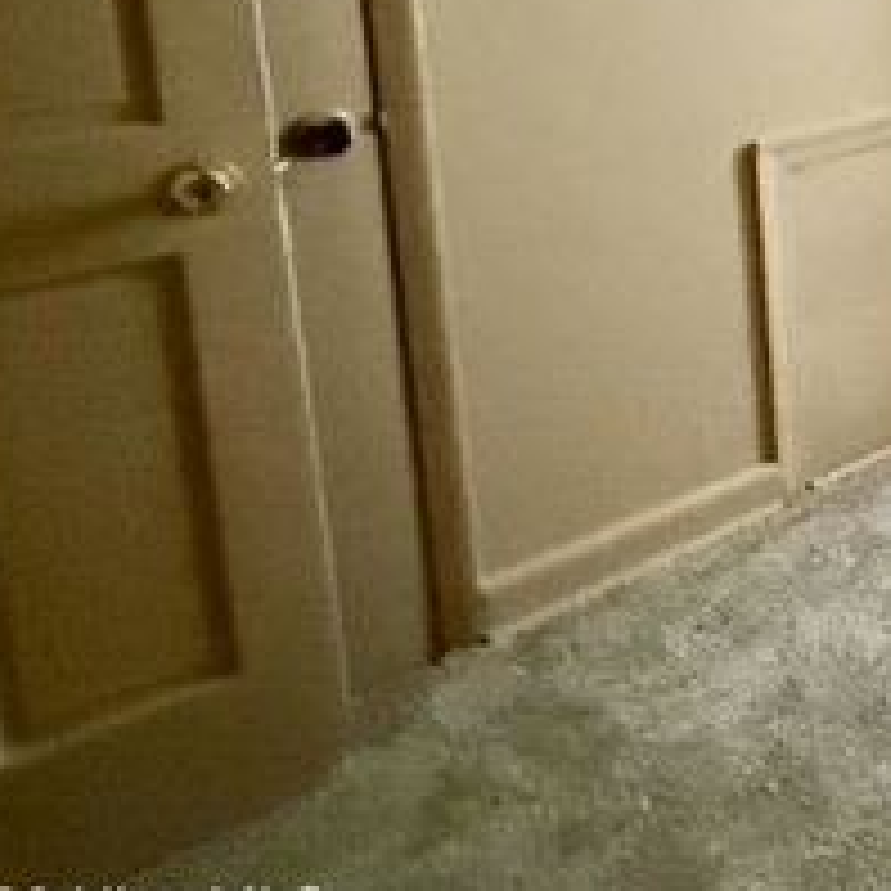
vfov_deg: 36.1
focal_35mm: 40
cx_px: 1307
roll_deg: +0.8
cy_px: -68
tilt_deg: -7.4
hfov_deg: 28.6
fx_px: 1165
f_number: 2.2
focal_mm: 2.22
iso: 1250
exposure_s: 1/60
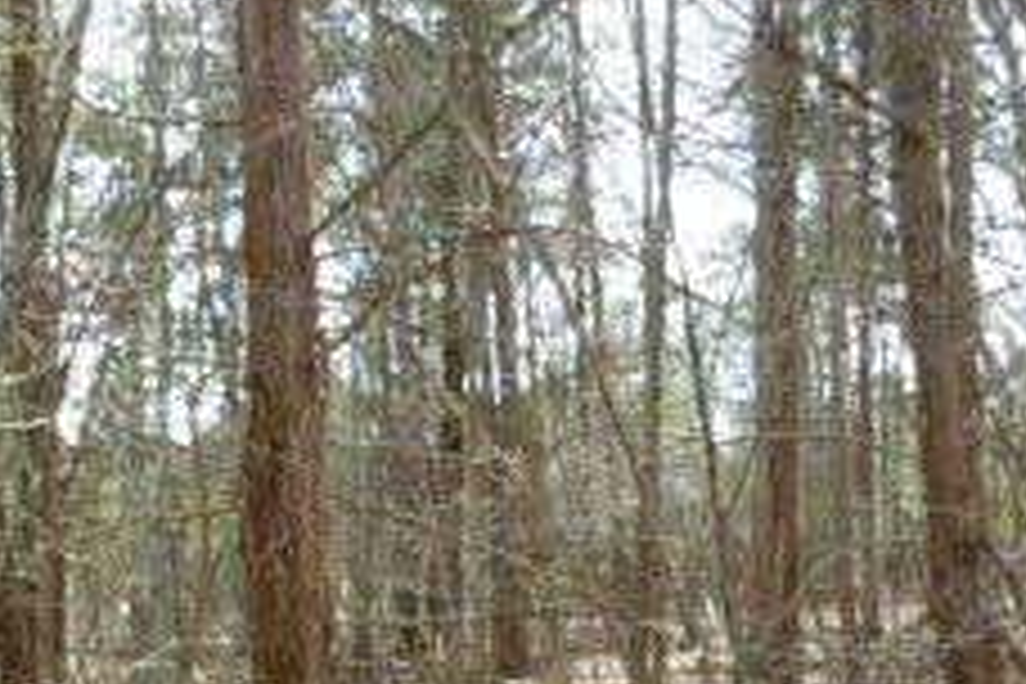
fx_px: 2080
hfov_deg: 27.6
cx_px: 351
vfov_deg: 16.9
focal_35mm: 73
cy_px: 1022
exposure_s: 1/80
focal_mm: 4.5
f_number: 3.3
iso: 80
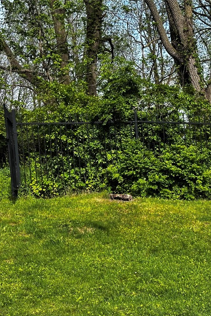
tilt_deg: +0.2
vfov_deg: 30.1
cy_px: 159
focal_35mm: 67
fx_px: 589
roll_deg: +4.4
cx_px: 130
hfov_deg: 20.3
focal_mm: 6.86
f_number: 1.78
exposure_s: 1/1289
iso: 64
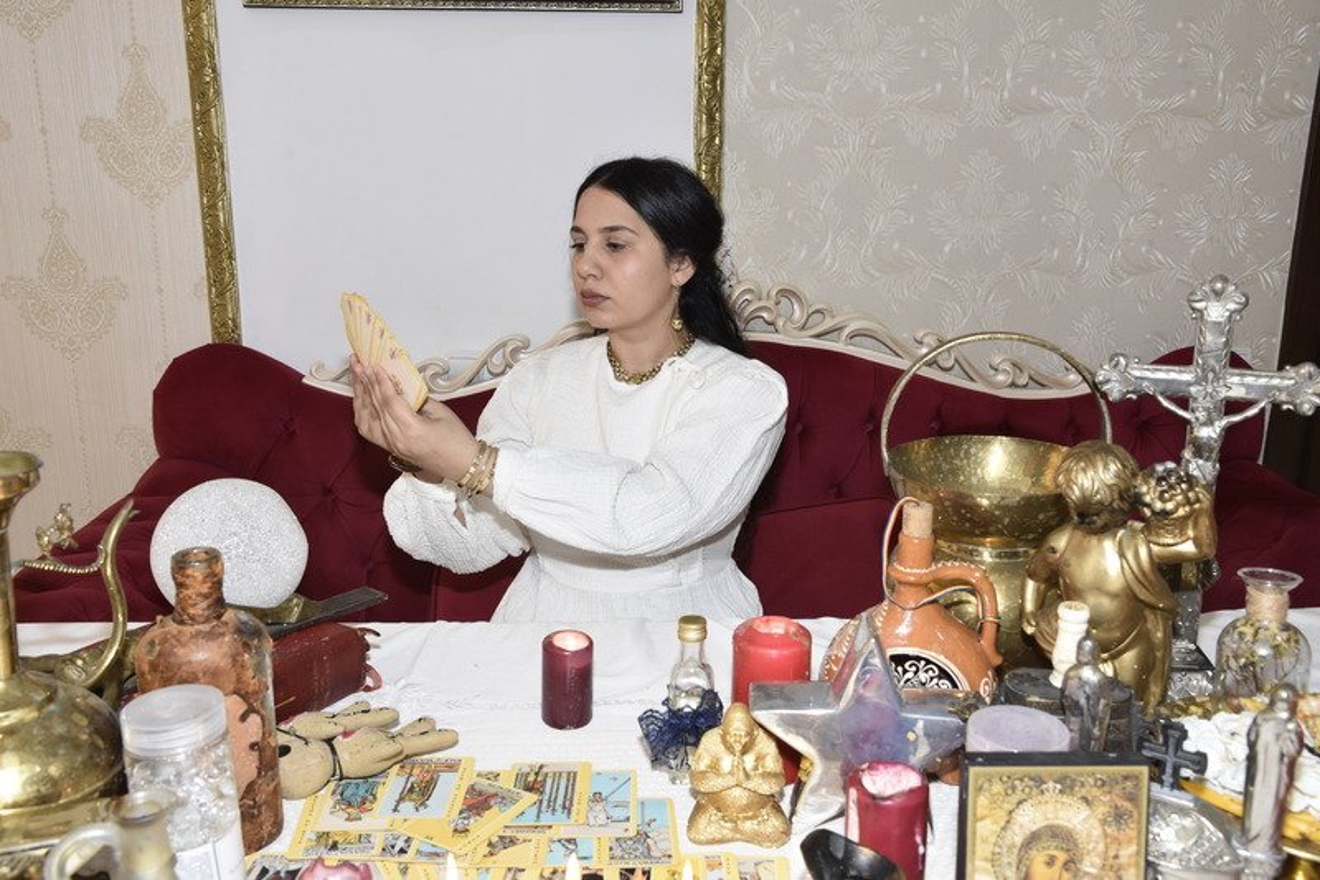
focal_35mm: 30
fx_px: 1100
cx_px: 660
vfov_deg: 43.6
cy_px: 440
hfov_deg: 61.9
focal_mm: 20
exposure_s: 1/60
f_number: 5.6
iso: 400
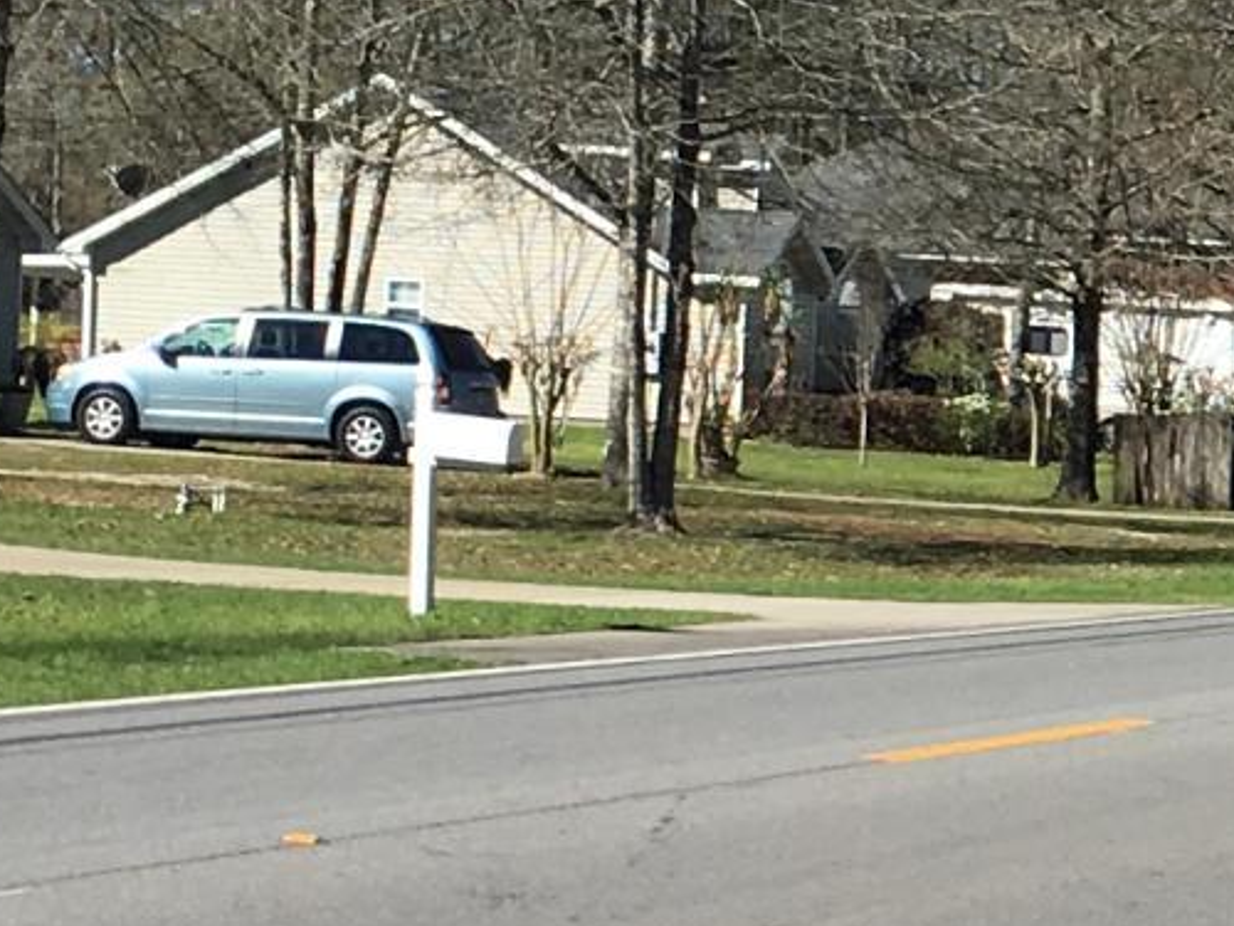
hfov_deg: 10.6
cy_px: 733
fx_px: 6203
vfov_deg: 8.5
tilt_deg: -0.4
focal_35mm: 174
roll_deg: -2.9
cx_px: 2322
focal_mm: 4.15
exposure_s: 1/1451
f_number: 2.2
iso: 25
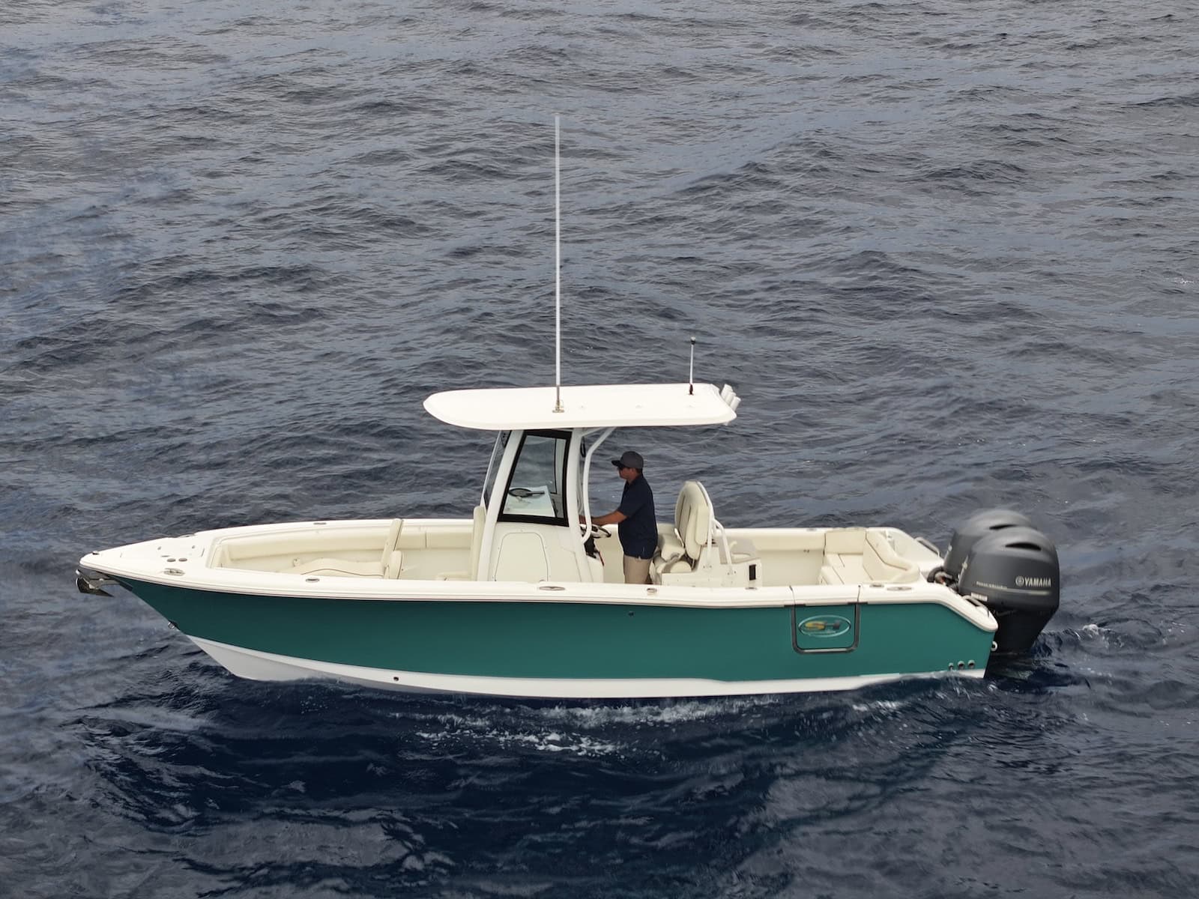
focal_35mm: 70
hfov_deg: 27.8
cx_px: 600
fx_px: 2425
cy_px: 450
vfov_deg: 21.0
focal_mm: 19.4
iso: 140
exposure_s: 1/25
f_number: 2.8
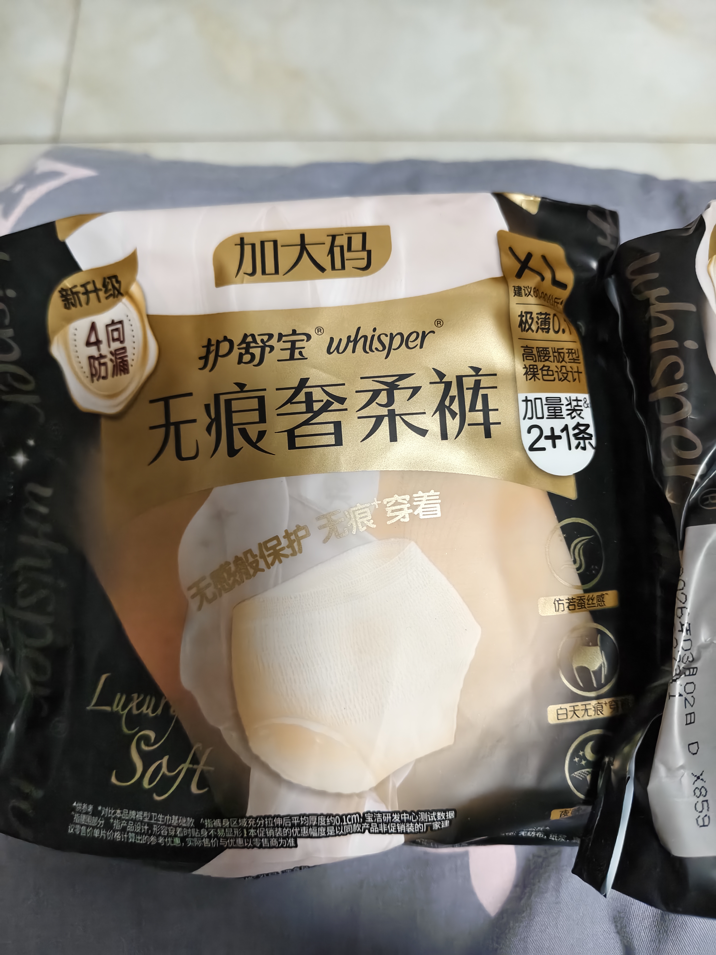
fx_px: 634
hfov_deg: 58.9
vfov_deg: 73.9
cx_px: 358
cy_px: 478
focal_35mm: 23
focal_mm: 5.56
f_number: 1.88
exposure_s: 1/416
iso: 2978
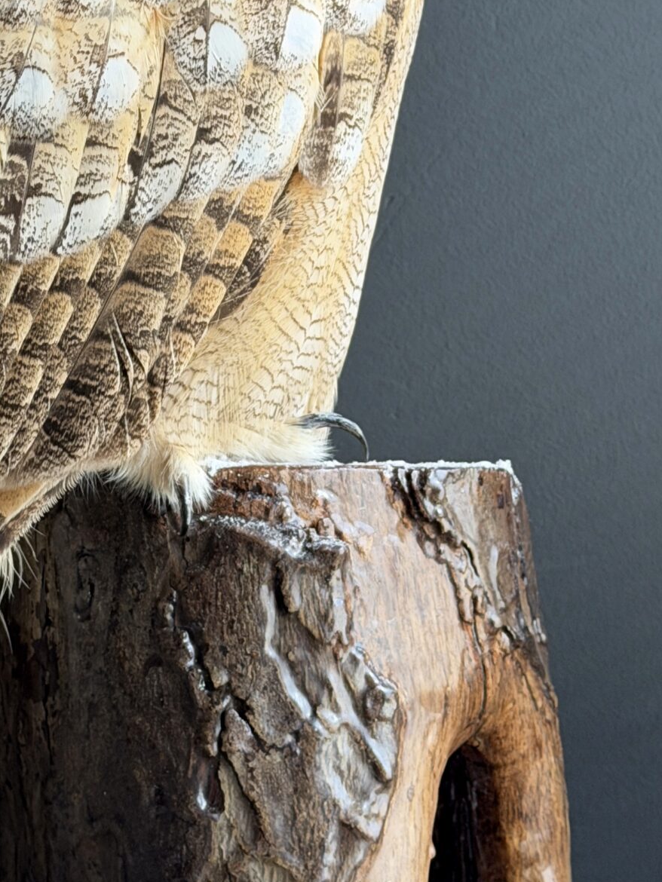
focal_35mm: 105
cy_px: 191
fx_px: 2676
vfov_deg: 18.6
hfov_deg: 14.0
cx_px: 96
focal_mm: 6.76
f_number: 1.78
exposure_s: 1/60
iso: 125
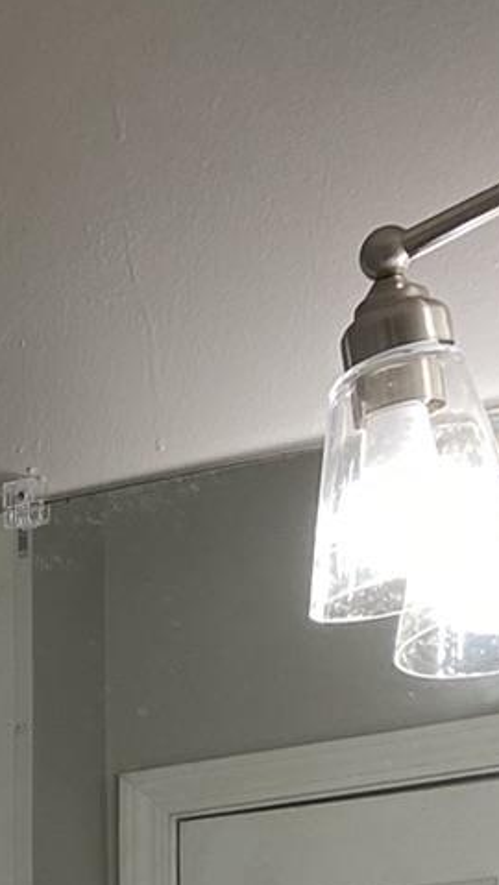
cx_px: -628
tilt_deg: -5.8
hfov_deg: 9.2
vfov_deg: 14.9
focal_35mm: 121
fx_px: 2842
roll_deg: +0.5
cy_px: 1694
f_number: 1.8
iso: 50
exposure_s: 1/120
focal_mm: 4.25
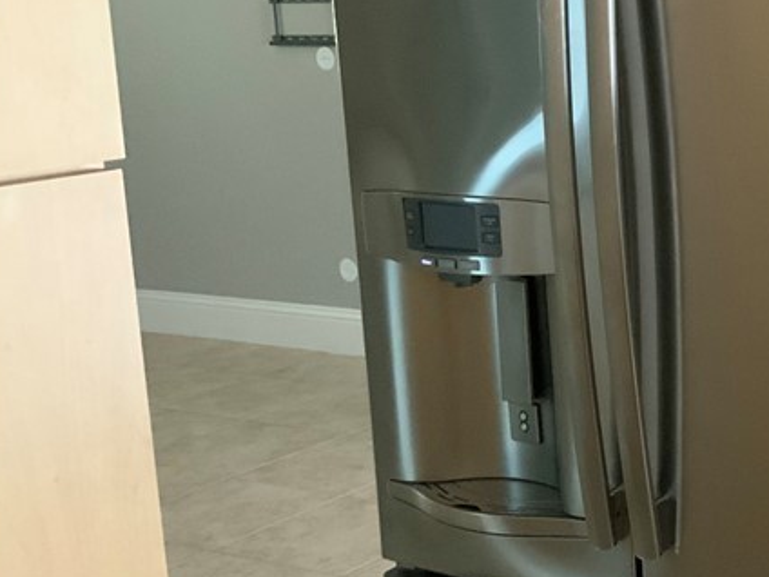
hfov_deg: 25.1
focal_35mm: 70
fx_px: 1555
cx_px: 912
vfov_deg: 21.0
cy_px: 221
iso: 320
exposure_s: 1/40
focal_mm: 3
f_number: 1.8
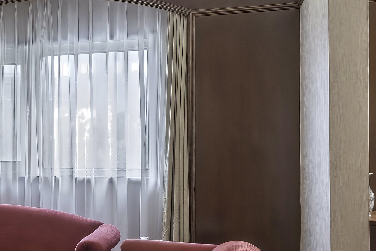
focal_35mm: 57
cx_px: -36
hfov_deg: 31.2
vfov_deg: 23.8
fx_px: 595
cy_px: 139
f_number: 8
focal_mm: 10
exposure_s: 1/2.5
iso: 125
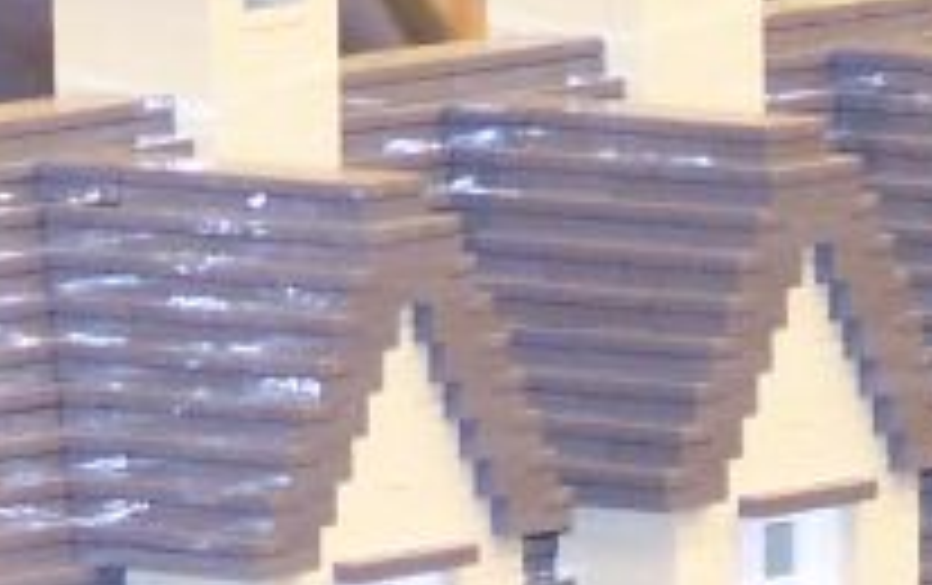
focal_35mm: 885
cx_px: 635
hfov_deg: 2.4
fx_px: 22510
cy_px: 1210
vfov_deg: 1.5
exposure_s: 1/4
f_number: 3.2
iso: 140
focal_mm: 28
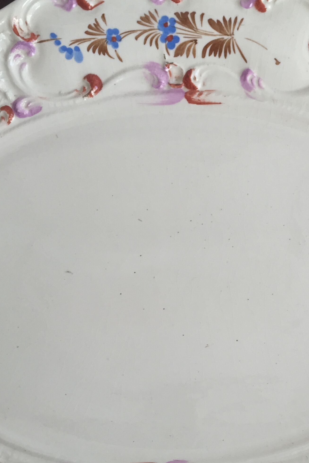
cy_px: 250
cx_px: 281
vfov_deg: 39.6
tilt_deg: -76.6
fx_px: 644
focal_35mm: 50
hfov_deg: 26.1
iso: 40
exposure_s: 1/100
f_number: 2.2
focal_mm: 4.15
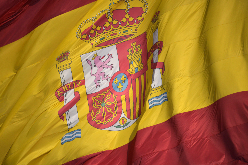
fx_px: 3445
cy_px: 82
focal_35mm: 500
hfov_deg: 4.1
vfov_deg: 2.8
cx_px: 124
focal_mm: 500
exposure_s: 1/1000
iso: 200
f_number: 8
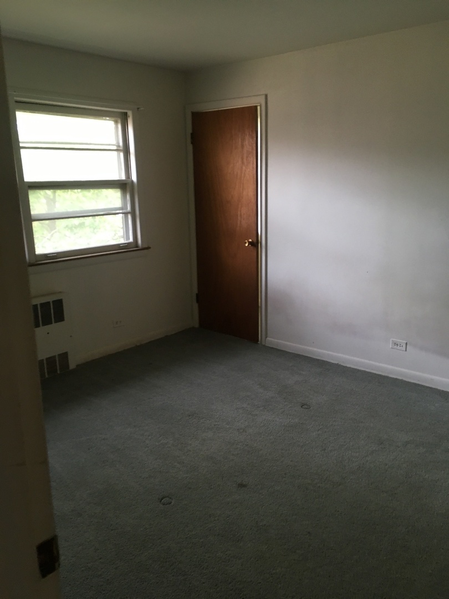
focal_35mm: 29
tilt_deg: -11.3
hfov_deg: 48.2
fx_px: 502
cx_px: 224
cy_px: 300
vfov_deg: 61.7
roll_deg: +0.6
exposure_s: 1/30
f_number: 2.2
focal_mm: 4.15
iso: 100
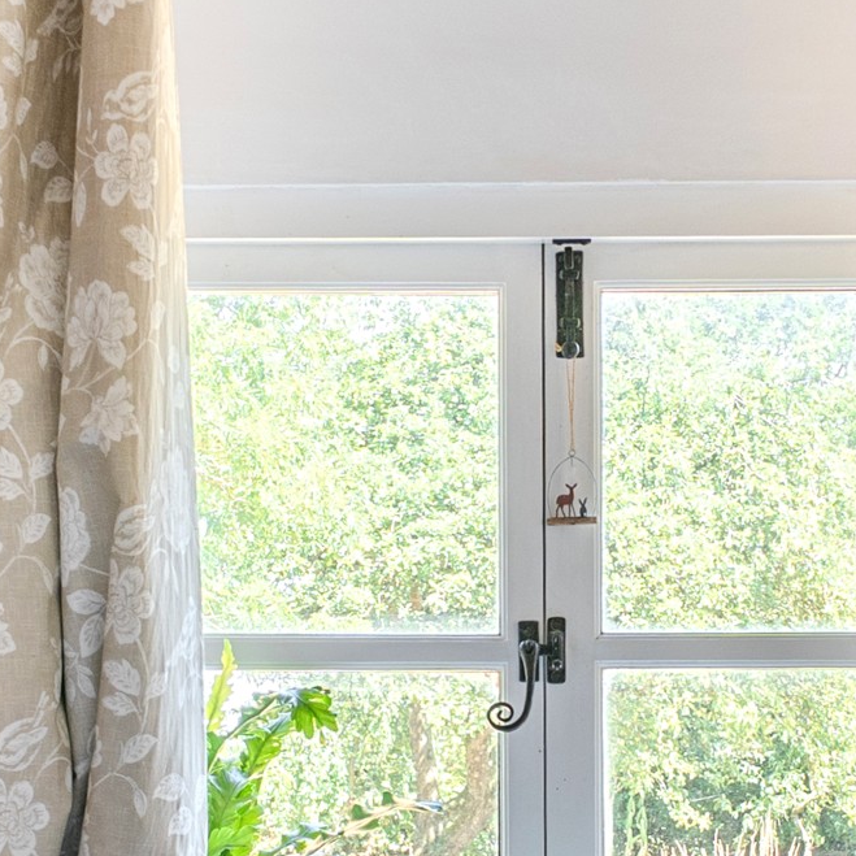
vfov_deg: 14.3
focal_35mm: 120
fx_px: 3357
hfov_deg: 14.5
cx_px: 508
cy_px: 826
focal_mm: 21
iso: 100
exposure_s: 1/2
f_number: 8
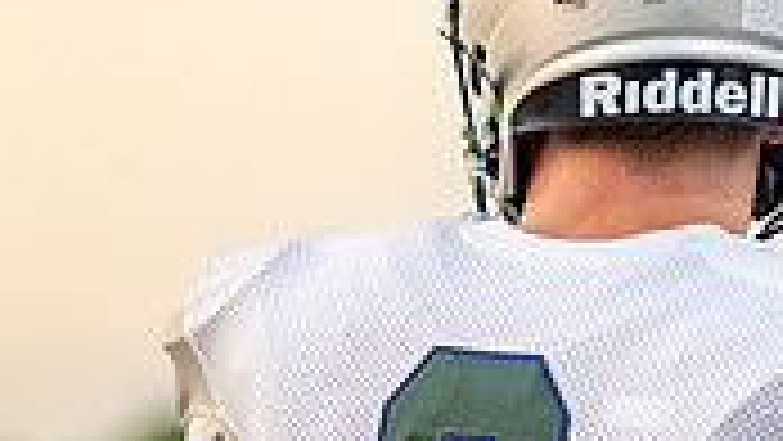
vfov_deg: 2.7
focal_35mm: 448
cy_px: 859
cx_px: 96
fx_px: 9304
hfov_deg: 4.8
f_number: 2.8
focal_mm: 110
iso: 1000
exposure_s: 1/800
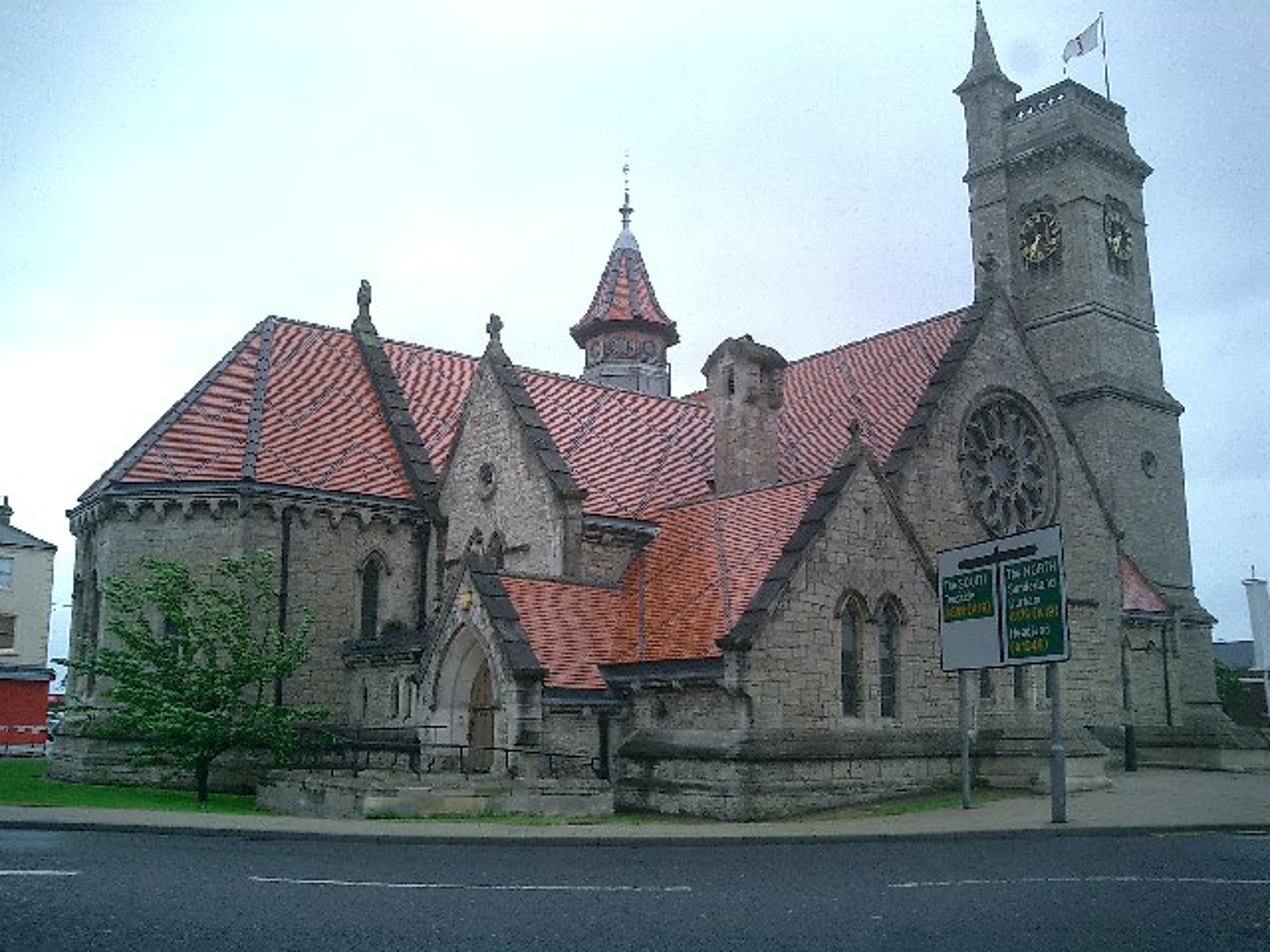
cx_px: 635
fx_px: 1284
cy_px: 476
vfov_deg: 40.7
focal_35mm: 35
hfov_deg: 52.6
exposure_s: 1/60
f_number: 4.2
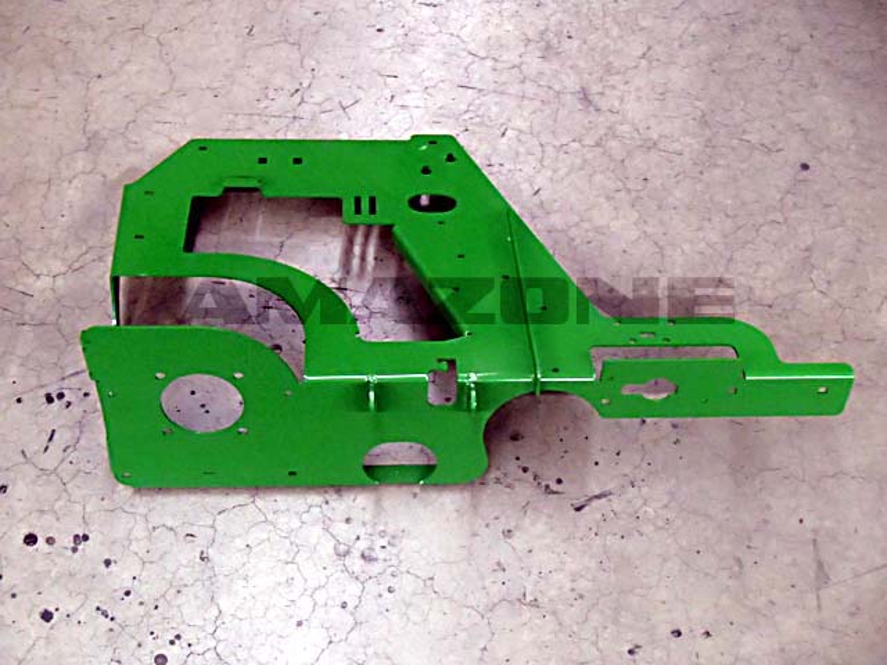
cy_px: 332
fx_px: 1179
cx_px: 444
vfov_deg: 31.5
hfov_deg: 41.2
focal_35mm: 46
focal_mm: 8.25
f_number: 4.9
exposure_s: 1/20
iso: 800
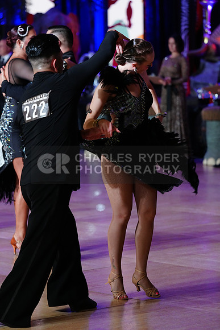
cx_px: 110
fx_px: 1356
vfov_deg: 13.9
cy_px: 165
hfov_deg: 9.3
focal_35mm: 148
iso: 3200
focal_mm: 148
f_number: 4
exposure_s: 1/320
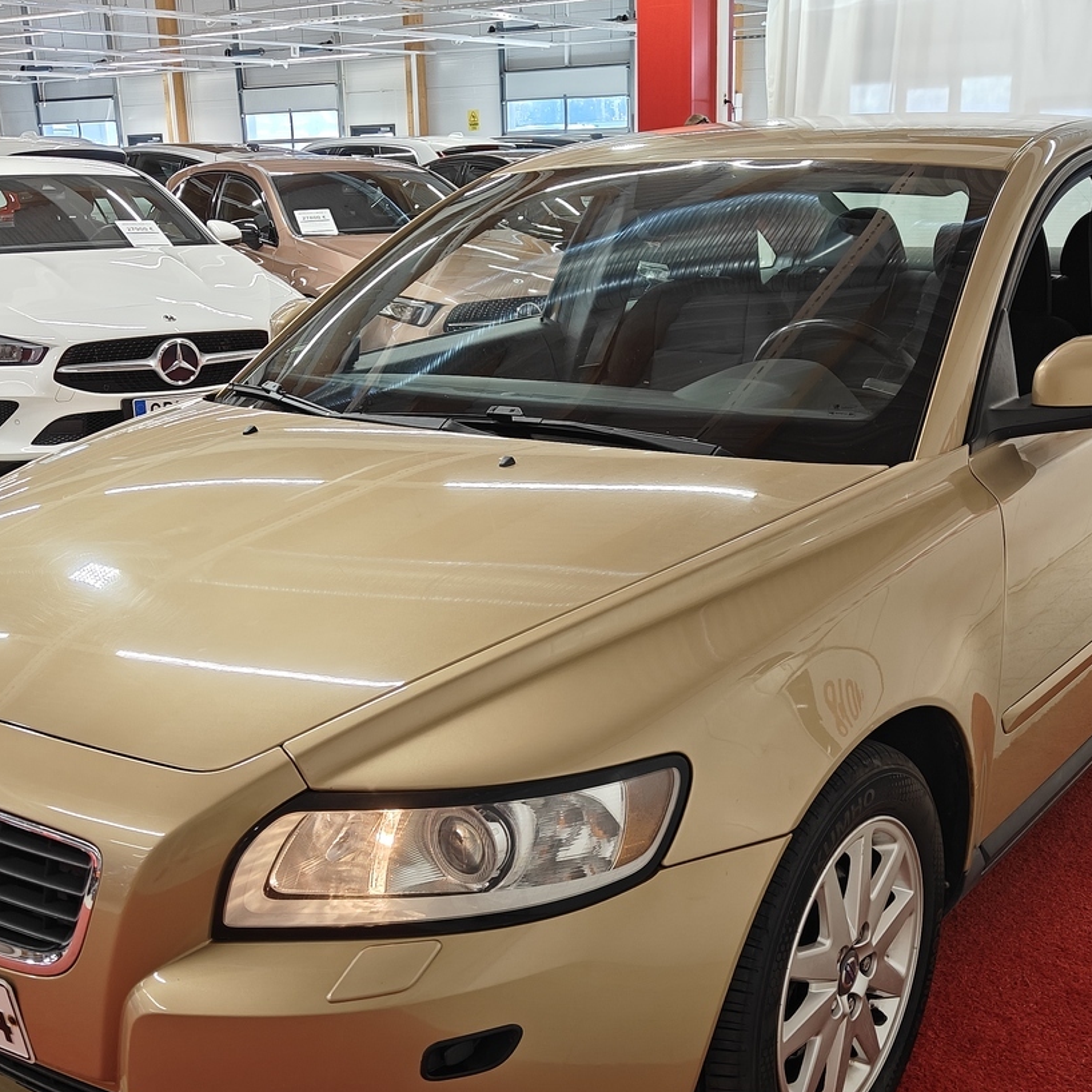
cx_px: 570
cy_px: 694
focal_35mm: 42
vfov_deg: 39.7
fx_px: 1499
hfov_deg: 40.0
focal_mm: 5.59
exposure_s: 1/55
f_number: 1.8
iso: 64
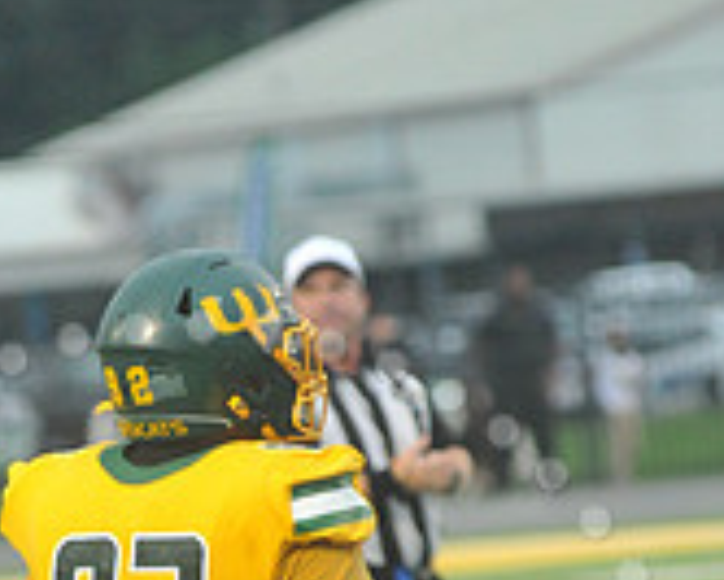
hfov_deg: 3.0
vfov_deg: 2.4
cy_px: 833
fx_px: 14043
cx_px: 192
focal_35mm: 655
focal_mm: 200
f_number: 5
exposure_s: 1/320
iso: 4000
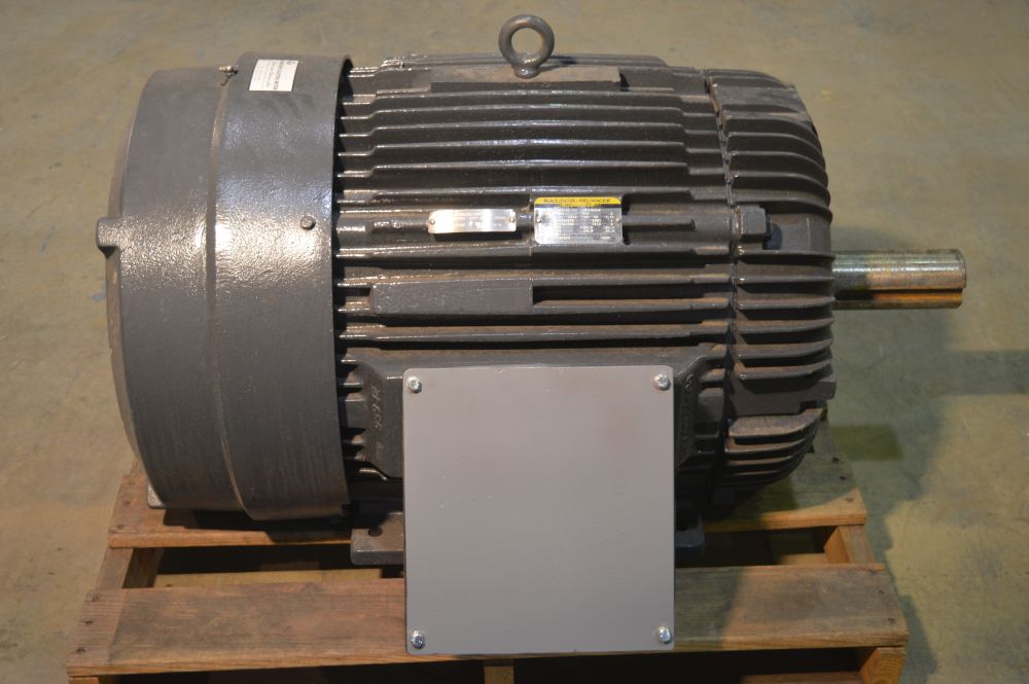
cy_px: 342
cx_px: 514
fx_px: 1371
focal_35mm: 48
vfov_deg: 28.0
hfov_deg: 41.1
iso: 500
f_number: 4.5
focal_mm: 32
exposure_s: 1/15
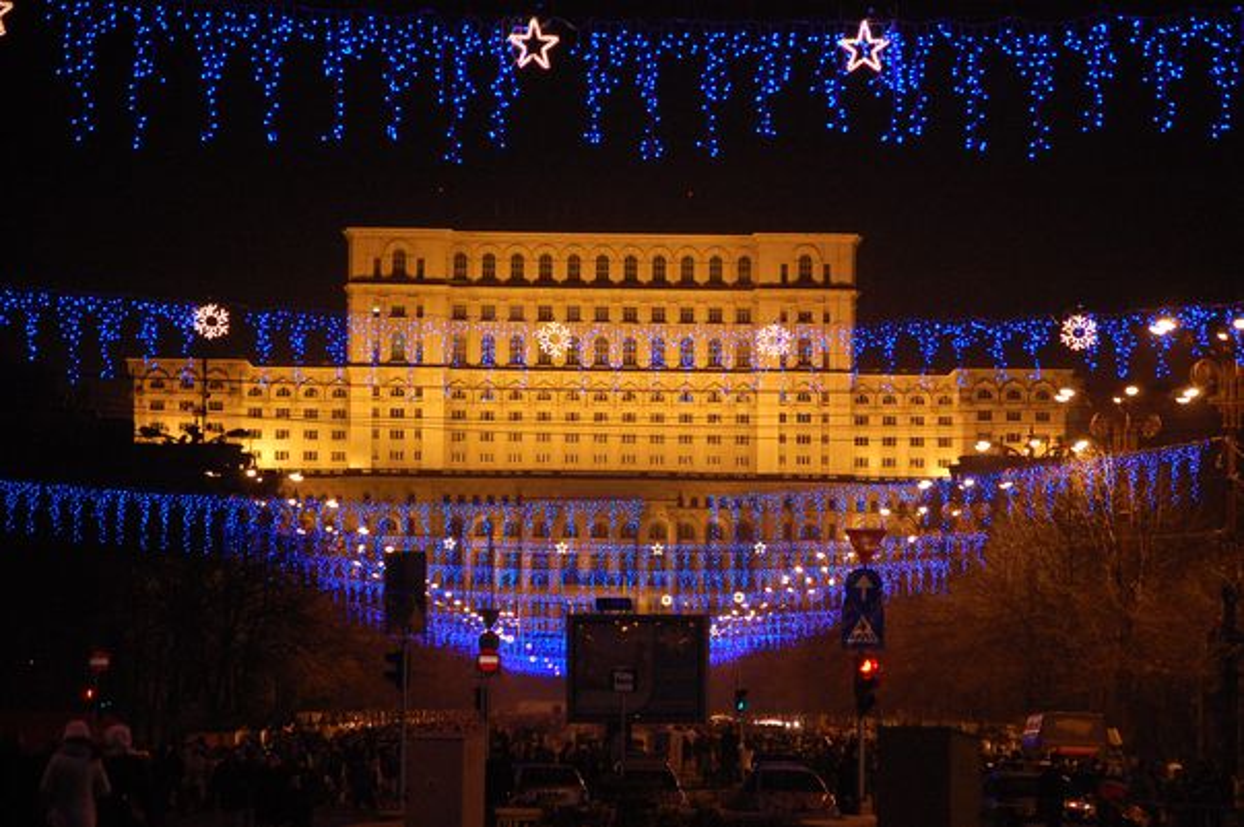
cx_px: 622
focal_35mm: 150
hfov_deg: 13.7
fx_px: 5179
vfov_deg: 9.1
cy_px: 414
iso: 1100
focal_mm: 100
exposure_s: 1/30
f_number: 4.5
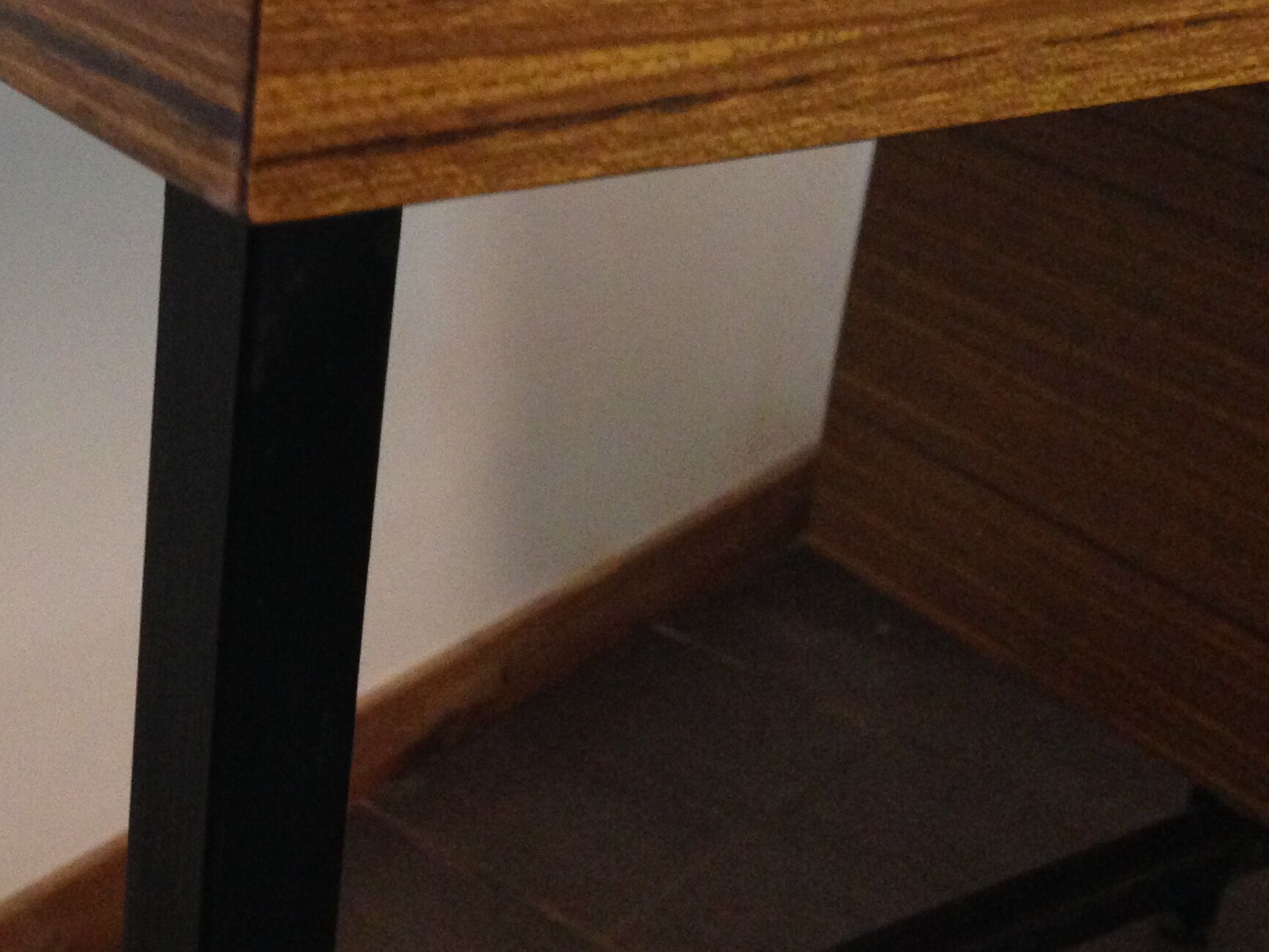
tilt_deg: -22.0
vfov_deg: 23.4
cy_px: 216
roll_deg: -1.7
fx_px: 2273
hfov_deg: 29.8
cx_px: 118
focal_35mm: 62
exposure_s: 1/17
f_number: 2.4
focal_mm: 4.12
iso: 400
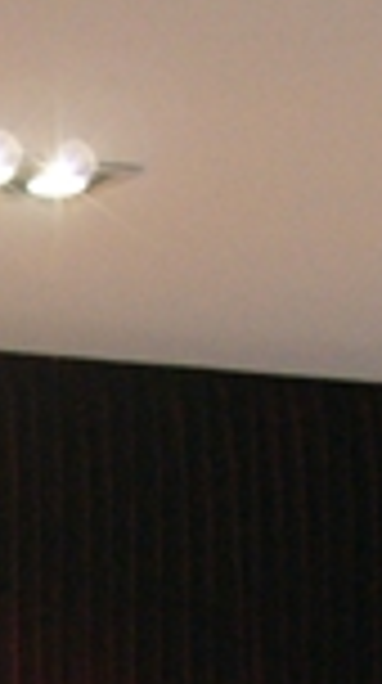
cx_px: -1308
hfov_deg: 4.3
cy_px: 1510
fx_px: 4594
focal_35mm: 254
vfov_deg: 8.0
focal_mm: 24
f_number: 4.5
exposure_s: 1/40
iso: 800
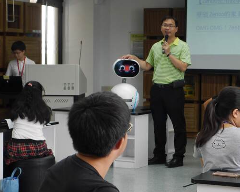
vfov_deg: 13.5
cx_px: 145
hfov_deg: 16.8
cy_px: 94
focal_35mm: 114
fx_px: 810
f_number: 5.6
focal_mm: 42
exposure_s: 1/80
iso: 1000
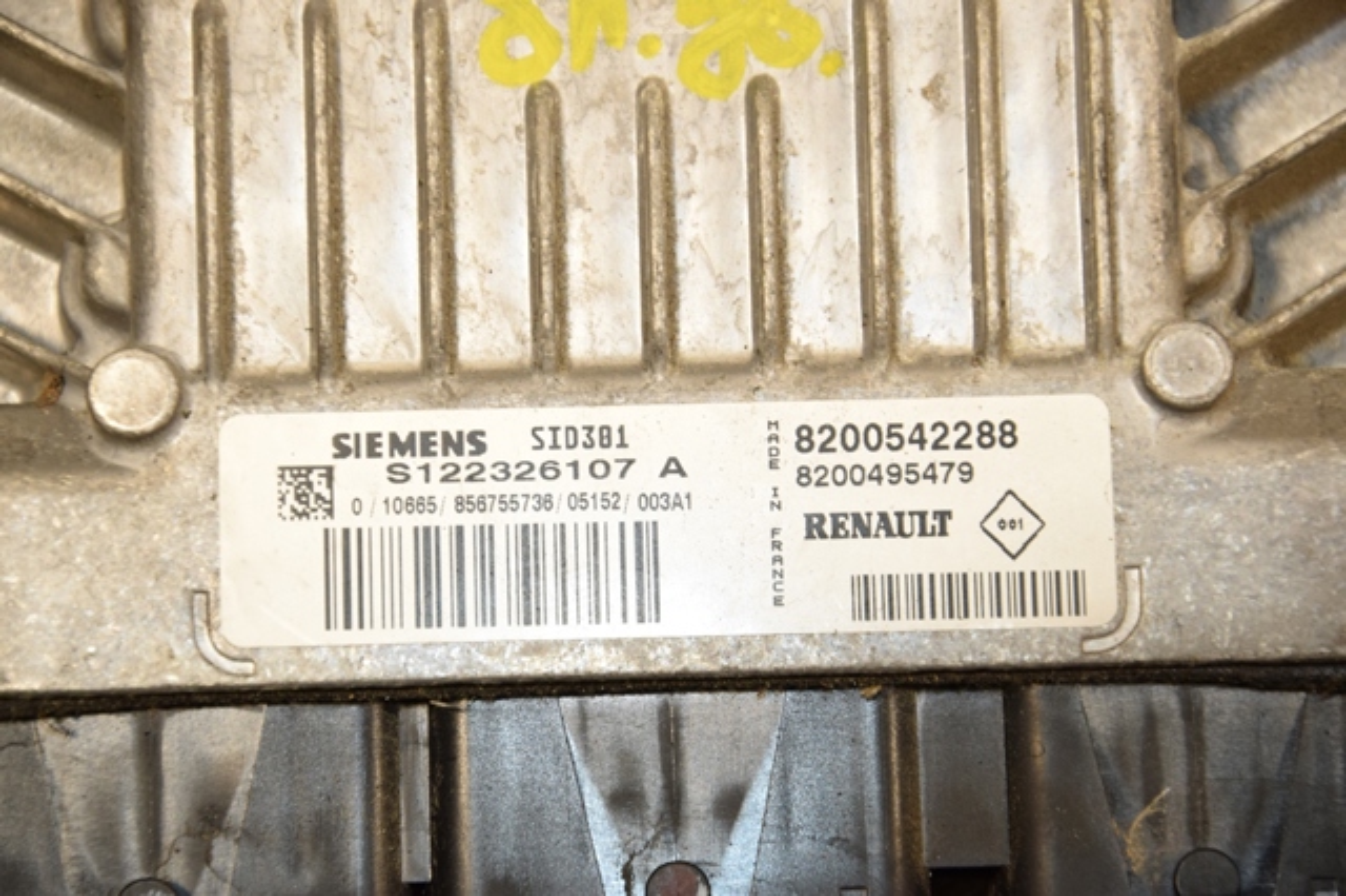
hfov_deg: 13.0
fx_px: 5885
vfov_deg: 8.7
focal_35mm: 158
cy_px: 448
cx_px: 673
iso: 800
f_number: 8
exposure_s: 1/200
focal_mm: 105
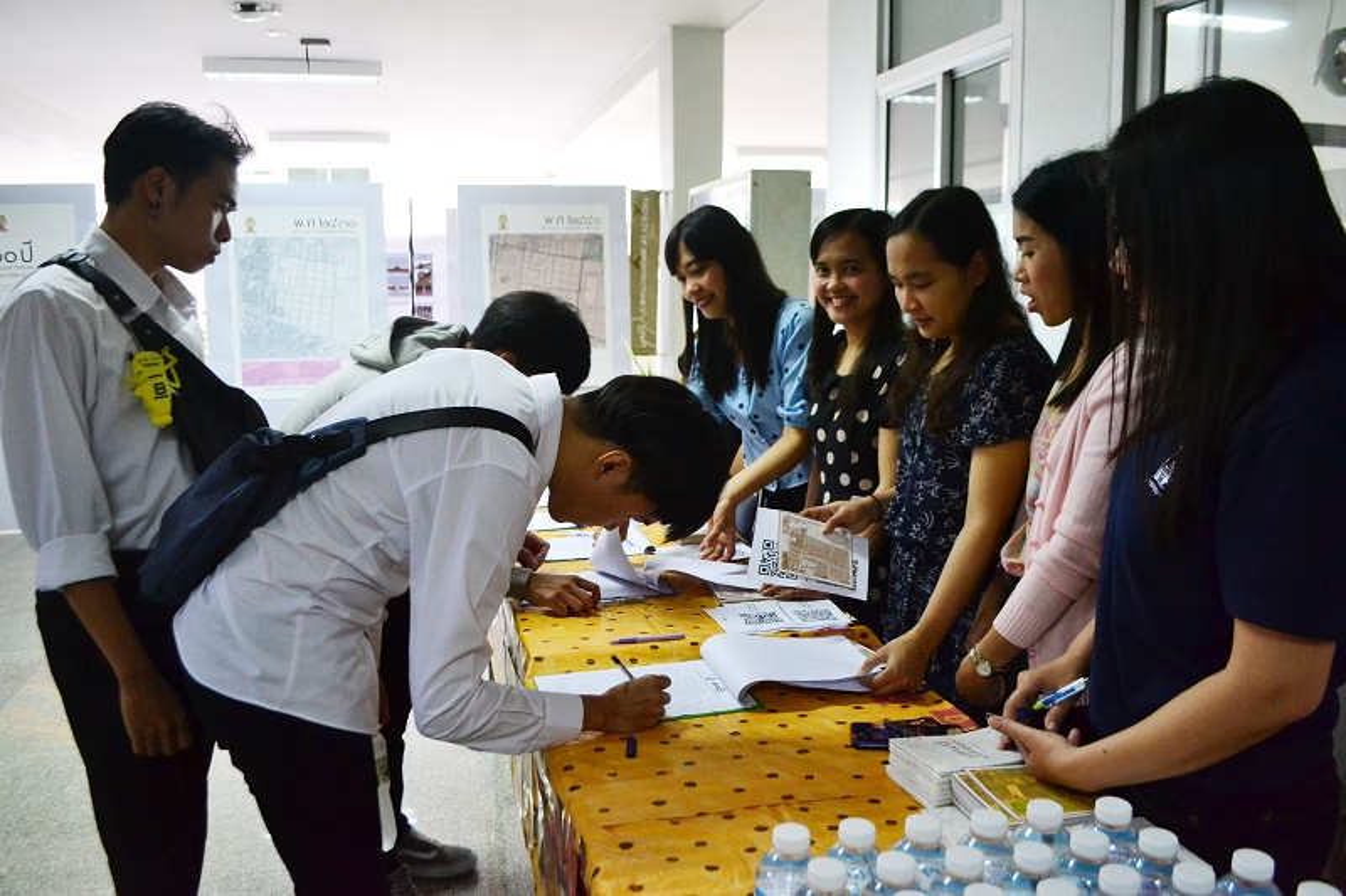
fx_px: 1009
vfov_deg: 47.9
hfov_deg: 67.4
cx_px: 673
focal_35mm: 27
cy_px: 448
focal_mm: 18
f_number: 4
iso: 1600
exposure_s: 1/50
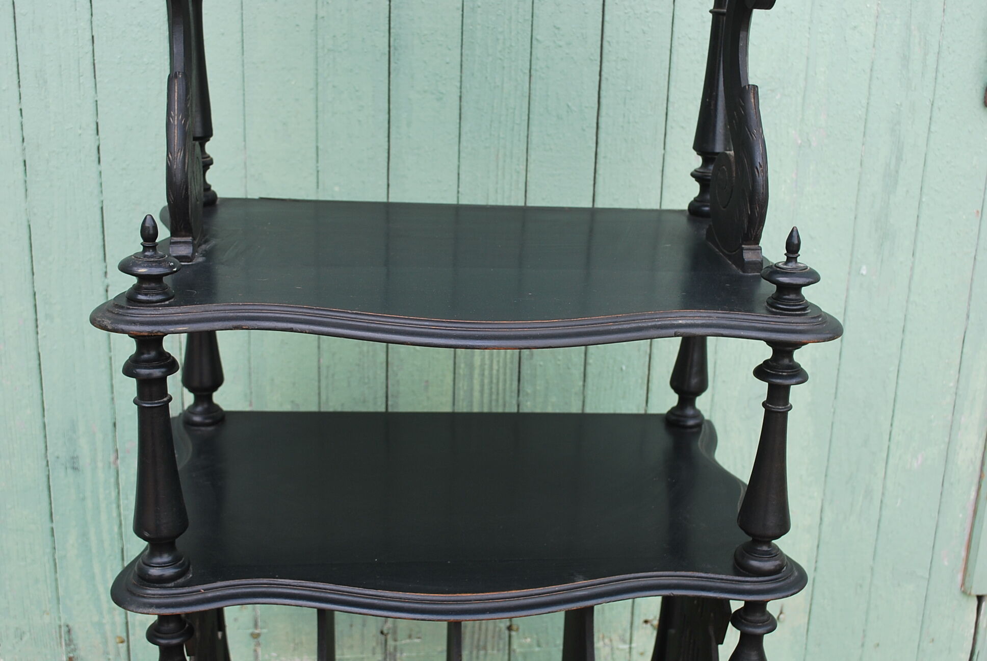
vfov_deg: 29.9
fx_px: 1235
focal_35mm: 45
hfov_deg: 43.6
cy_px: 330
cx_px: 494
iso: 160
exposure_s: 1/125
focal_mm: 30
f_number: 5.6
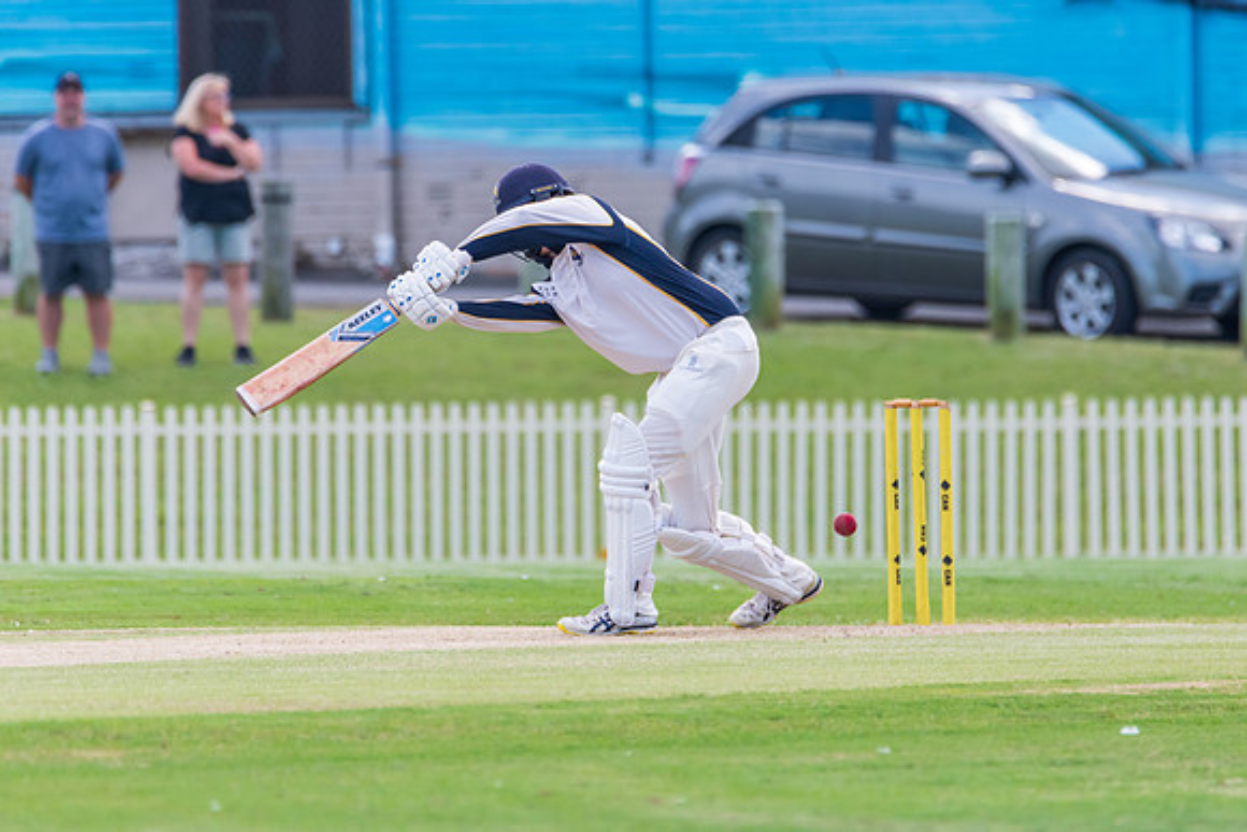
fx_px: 26678
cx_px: 667
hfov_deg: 2.7
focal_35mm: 770
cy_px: 383
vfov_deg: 1.8
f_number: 6.3
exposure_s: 1/1250
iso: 640
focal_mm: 600
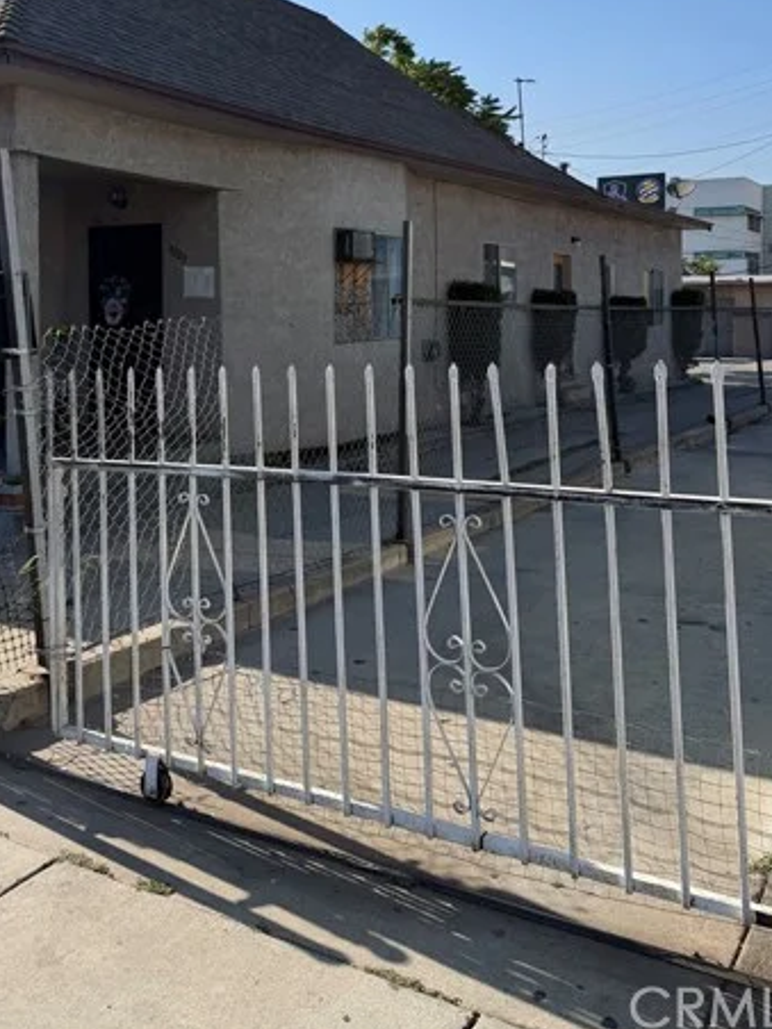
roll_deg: +1.7
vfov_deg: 52.5
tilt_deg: +0.1
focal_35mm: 34
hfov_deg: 41.5
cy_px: 312
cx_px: 298
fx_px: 1011
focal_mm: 6.76
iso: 100
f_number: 1.78
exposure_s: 1/5319
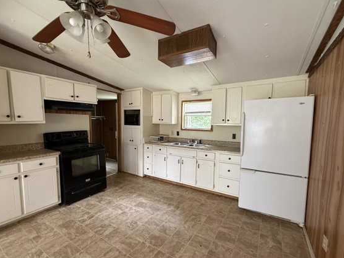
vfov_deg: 78.1
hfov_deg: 94.5
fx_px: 159
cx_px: 173
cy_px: 136
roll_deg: -0.9
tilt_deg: -6.7
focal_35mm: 16
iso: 320
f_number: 2.2
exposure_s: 1/82
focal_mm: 2.22
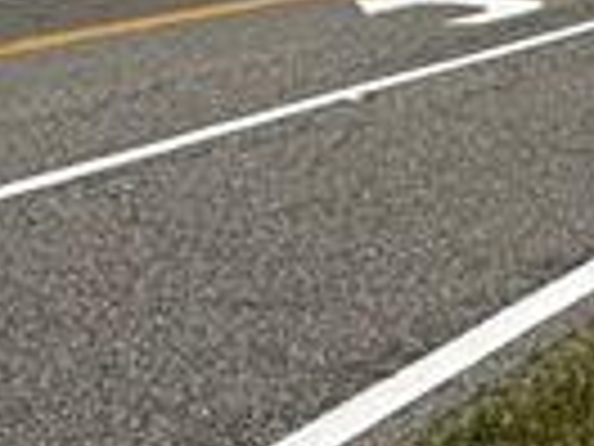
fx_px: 1870
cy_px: -198
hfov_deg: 16.9
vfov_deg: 12.9
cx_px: 788
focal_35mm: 109
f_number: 2.2
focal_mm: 2.22
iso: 50
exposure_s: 1/4292
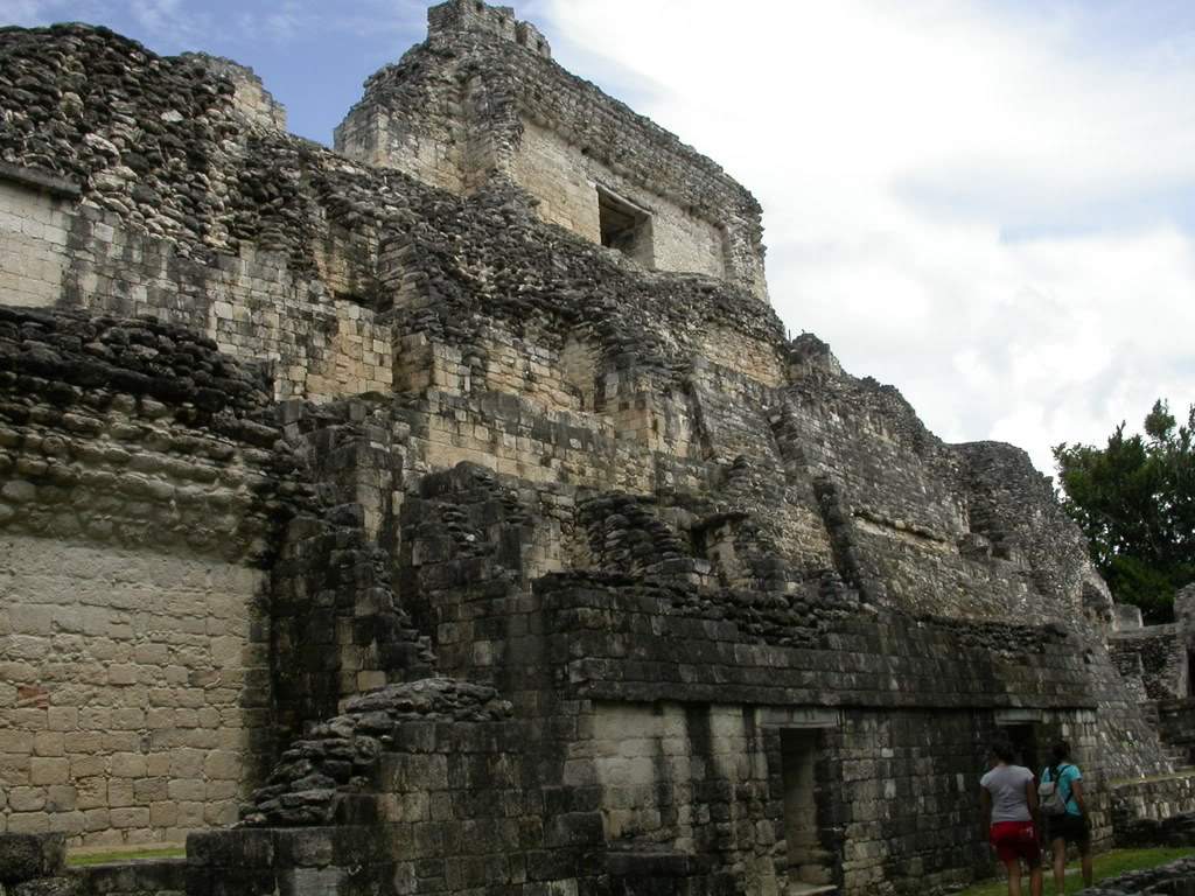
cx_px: 598
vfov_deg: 37.7
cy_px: 448
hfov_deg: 49.0
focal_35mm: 38
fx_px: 1312
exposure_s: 1/306
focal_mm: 7.85
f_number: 7.5
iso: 100
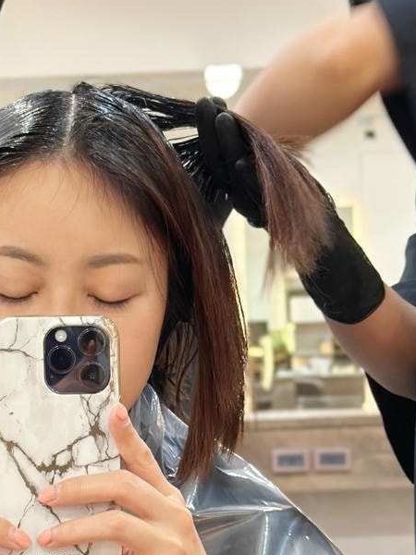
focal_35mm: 128
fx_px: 2051
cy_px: 424
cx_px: 58
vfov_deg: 15.3
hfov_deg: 11.5
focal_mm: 6.86
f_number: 1.78
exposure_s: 1/60
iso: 160
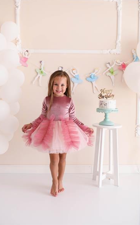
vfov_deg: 54.0
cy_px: 112
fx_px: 220
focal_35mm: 36
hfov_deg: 35.3
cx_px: 68
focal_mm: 35
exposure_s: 1/250
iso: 250
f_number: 2.5
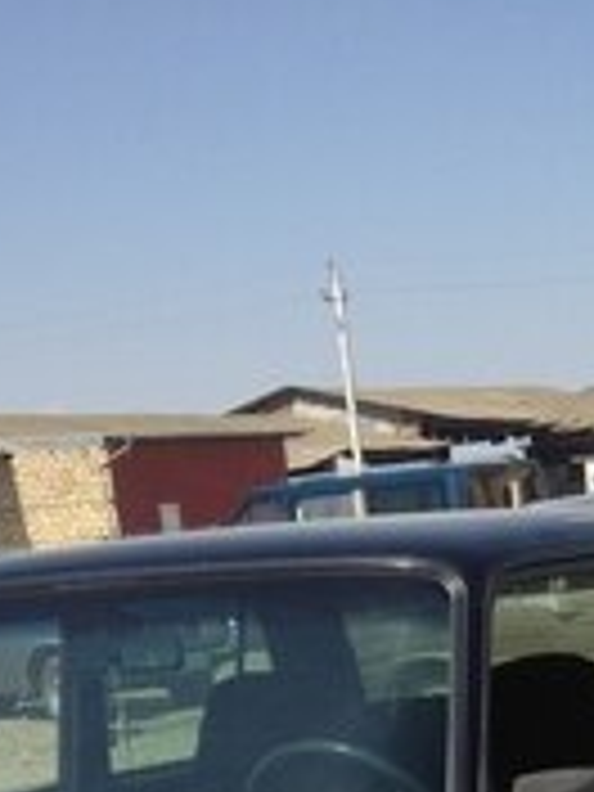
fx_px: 2128
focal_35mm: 93
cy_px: 1080
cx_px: 549
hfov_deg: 15.7
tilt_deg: -15.6
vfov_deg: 19.2
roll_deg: +2.7
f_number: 2.4
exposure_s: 1/1506
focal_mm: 4.12
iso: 50
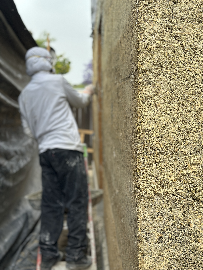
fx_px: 375
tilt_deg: -3.3
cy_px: 135
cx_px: 102
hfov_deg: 30.3
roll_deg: -0.3
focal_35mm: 48
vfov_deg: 39.7
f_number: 1.78
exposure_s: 1/1376
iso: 80
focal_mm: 6.86
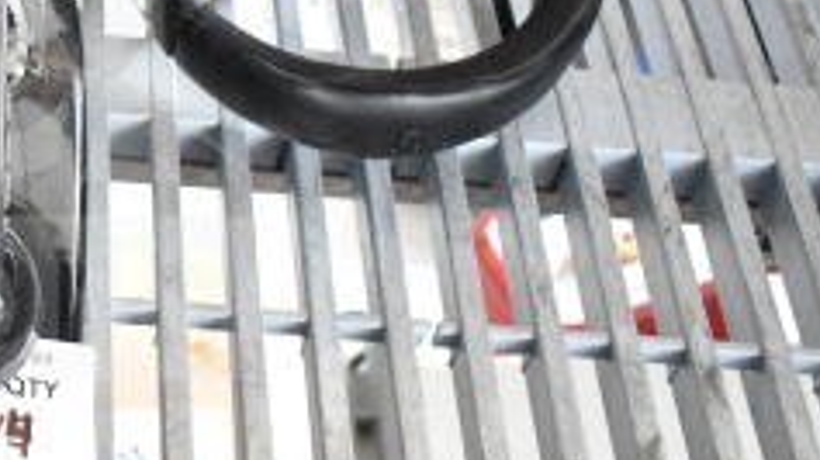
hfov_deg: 24.1
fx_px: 1760
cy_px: 105
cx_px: -135
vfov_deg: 14.8
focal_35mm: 81
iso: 1600
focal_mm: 20
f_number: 4.5
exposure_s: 1/80
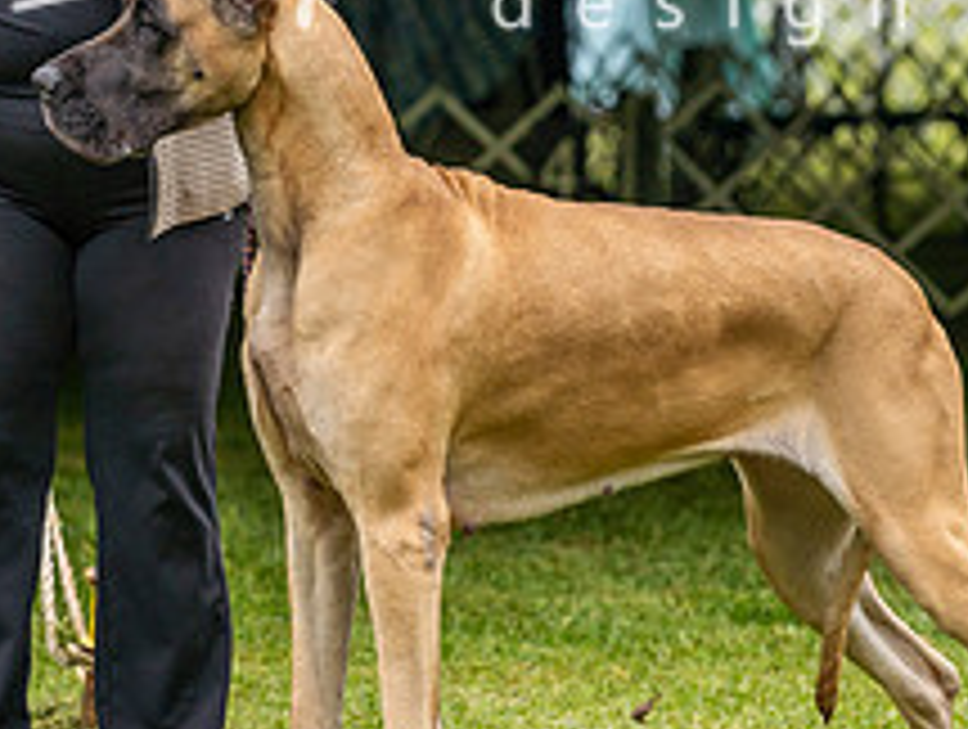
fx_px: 9356
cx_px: 347
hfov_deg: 5.9
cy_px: 142
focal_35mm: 334
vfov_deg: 4.5
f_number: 4
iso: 500
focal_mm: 129
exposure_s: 1/800
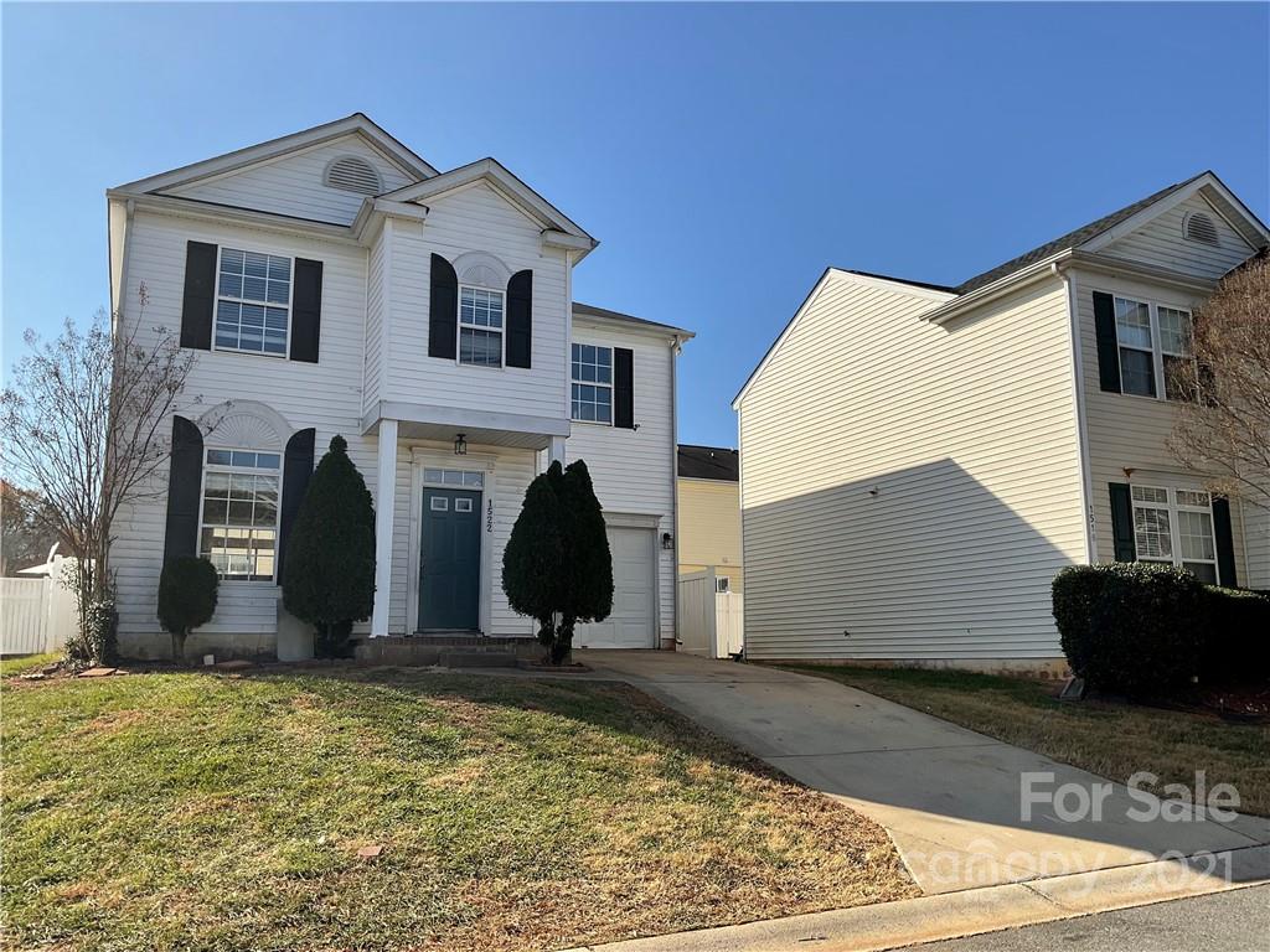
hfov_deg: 61.7
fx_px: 1064
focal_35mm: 29
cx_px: 635
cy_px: 476
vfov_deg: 48.2
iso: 16
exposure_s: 1/2141
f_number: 1.8
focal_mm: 3
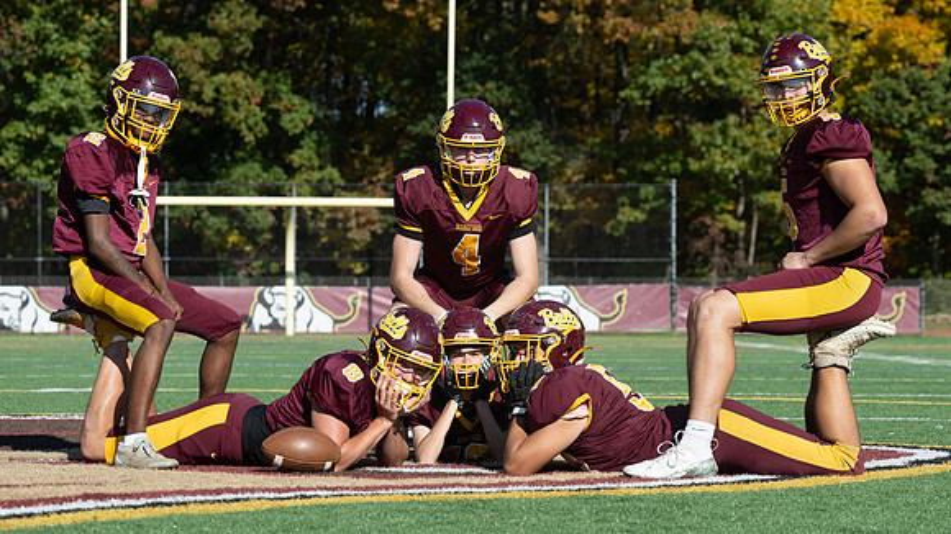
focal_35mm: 115
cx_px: 495
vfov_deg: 10.5
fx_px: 2906
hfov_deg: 18.6
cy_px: 314
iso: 200
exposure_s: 1/1600
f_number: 4.5
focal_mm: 84
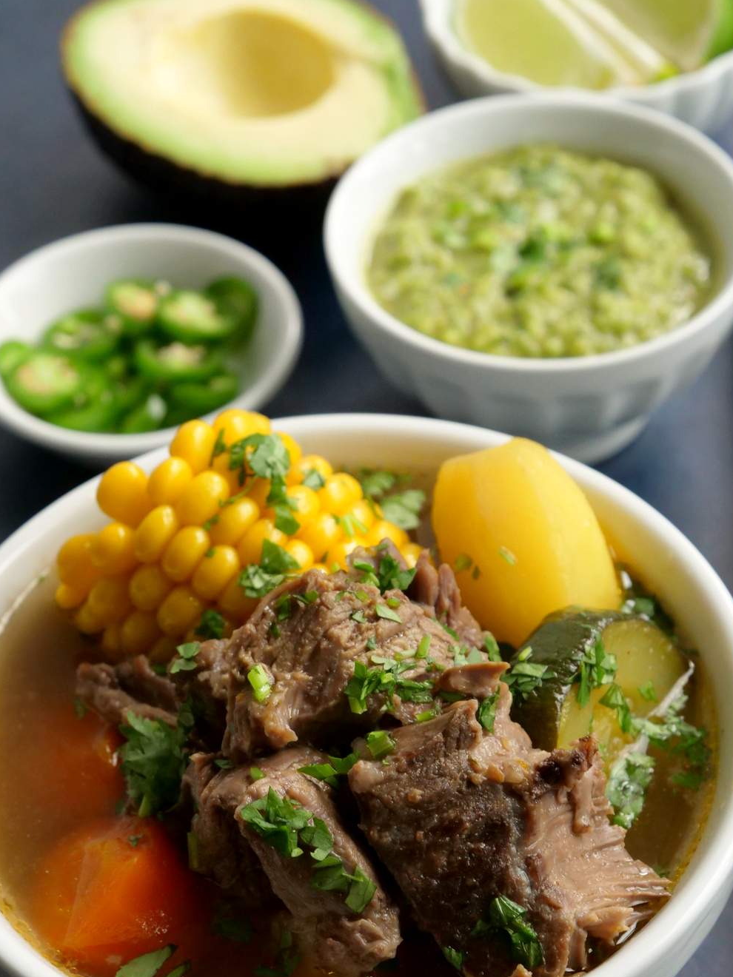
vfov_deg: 20.2
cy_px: 590
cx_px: 347
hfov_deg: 15.2
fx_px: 2739
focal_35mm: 97
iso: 2000
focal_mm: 40
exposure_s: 1/100
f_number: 6.3
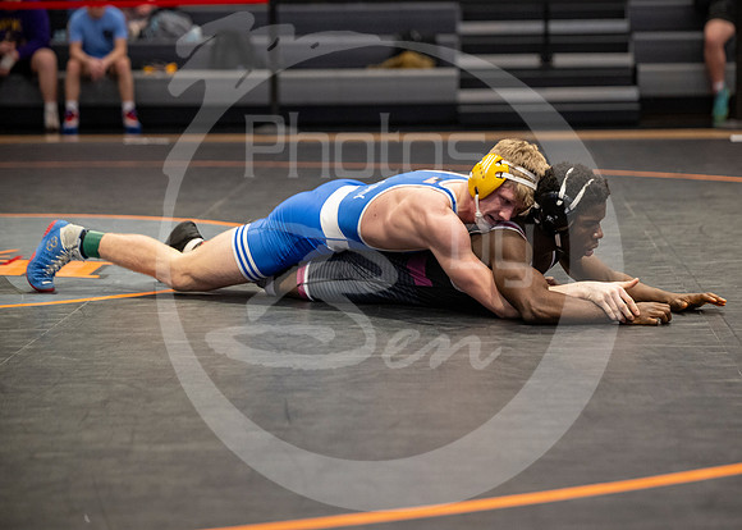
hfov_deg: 19.7
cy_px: 275
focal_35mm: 101
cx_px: 411
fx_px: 2131
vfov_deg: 14.2
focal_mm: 93
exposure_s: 1/1000
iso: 3200
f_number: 2.8
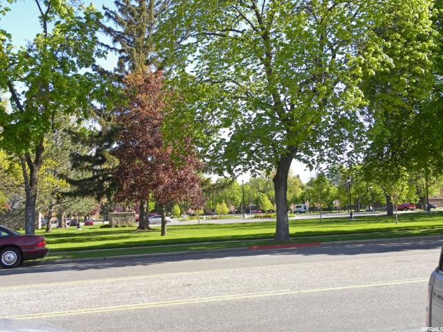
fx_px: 525
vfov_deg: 35.1
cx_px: 222
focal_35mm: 41
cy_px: 166
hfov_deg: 45.8
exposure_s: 1/150
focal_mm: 7.3
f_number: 4
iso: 64
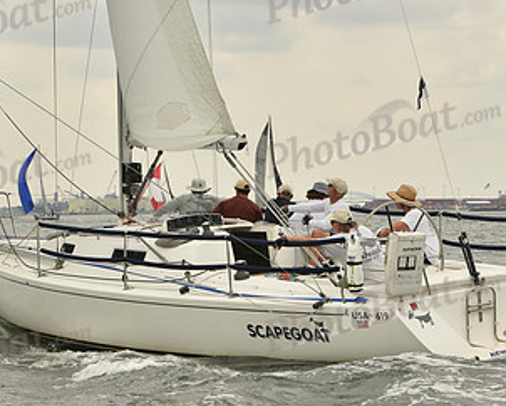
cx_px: 179
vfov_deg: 12.3
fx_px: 1888
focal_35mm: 126
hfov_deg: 15.2
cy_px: 246
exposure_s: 1/640
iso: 250
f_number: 9
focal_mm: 70
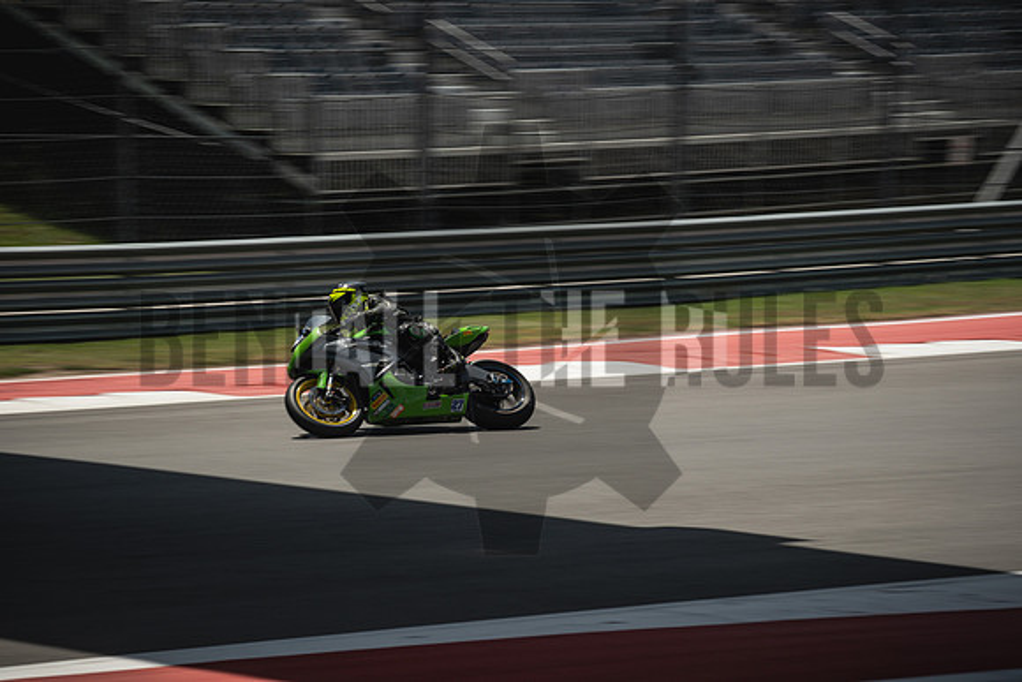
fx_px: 4259
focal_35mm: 150
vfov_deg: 9.2
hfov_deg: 13.7
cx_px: 511
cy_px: 341
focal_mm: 100
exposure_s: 1/200
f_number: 9
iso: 125
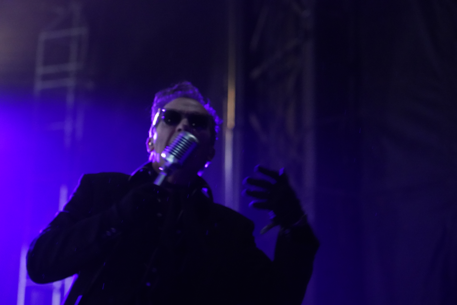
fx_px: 1333
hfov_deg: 19.5
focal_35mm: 105
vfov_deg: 13.0
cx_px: 228
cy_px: 152
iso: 12800
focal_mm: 105
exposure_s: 1/160
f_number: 4
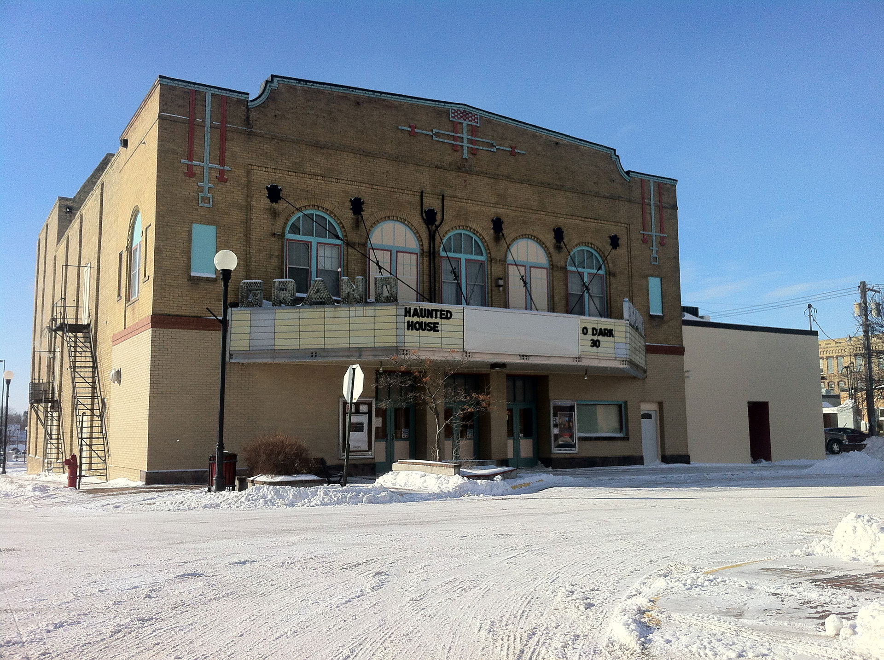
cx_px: 442
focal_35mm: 35
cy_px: 330
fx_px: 892
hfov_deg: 52.7
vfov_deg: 40.6
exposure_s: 1/1676
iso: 80
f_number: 2.8
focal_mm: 3.85
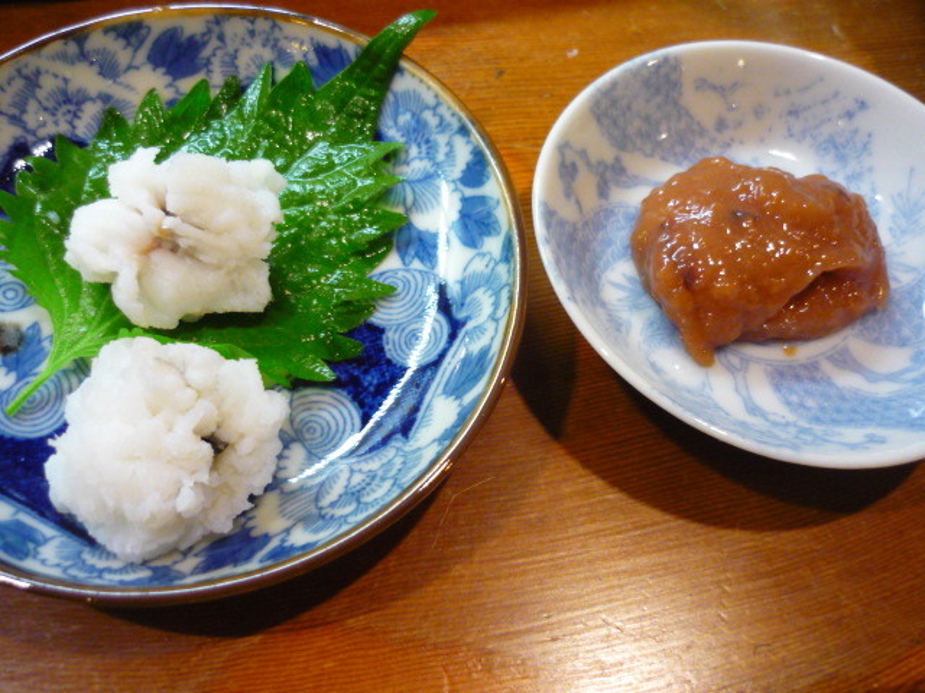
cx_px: 462
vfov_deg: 42.9
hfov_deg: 55.4
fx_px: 882
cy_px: 346
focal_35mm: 33
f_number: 2.8
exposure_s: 1/15
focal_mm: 5.5
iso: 400
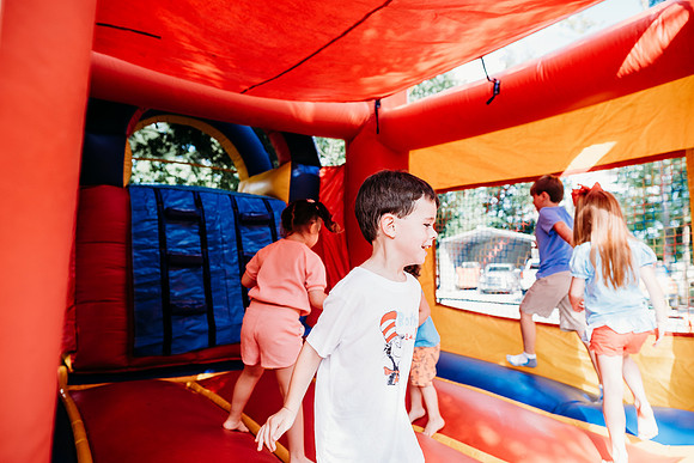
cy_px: 232
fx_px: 463
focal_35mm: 24
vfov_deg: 53.2
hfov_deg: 73.7
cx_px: 347
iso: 250
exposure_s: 1/400
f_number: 3.5
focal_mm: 24
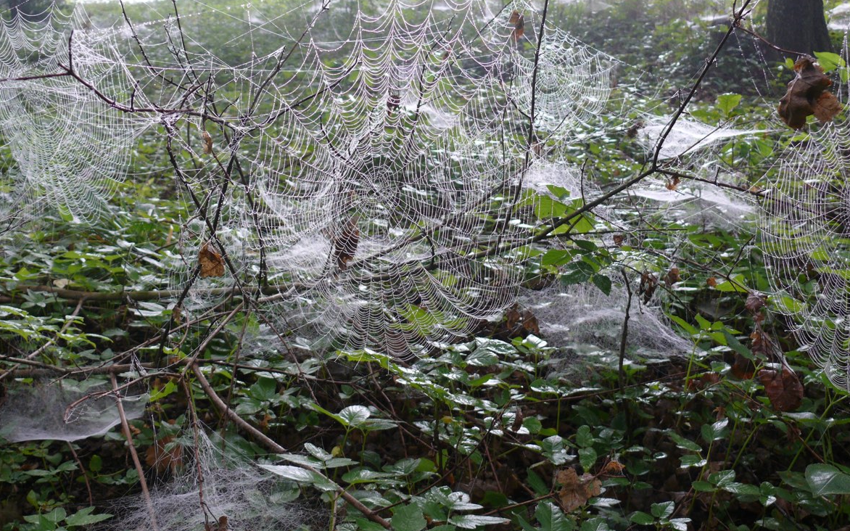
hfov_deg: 51.6
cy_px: 241
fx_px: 880
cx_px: 422
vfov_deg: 33.5
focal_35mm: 38
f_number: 2.8
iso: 100
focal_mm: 7.4
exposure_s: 1/80
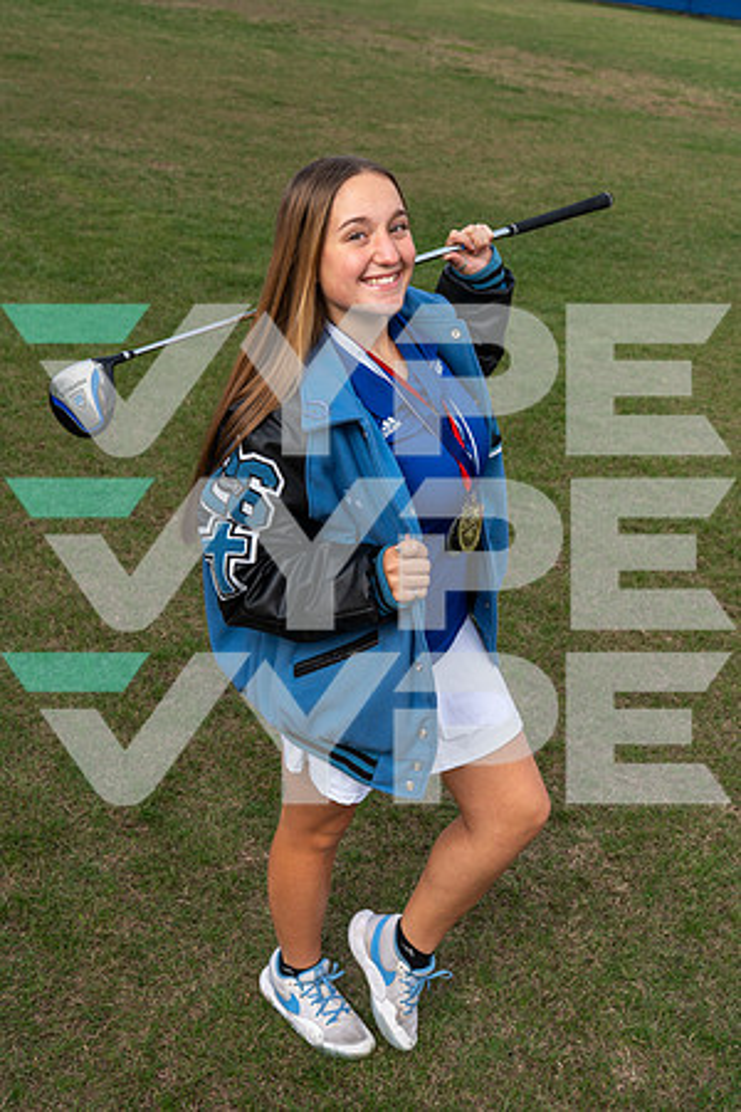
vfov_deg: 43.6
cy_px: 556
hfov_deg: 29.9
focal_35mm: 45
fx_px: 1389
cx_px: 370
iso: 250
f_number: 8
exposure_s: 1/200
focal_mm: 45
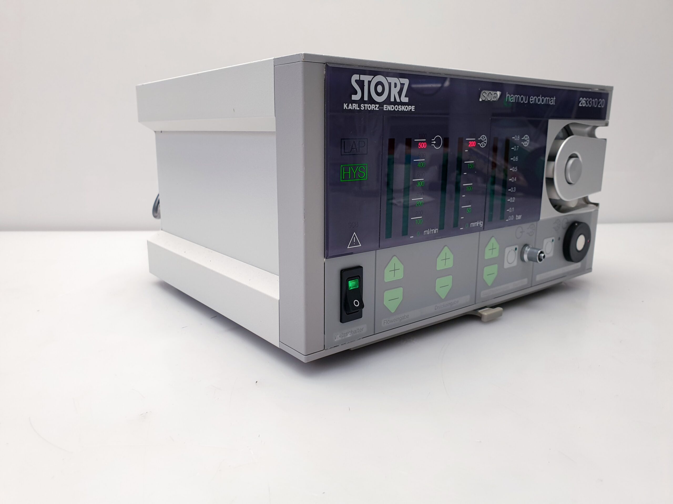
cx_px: 336
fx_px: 505
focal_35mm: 26
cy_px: 252
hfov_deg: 67.3
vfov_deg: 53.1
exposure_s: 1/50
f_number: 2.4
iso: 80
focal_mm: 4.3
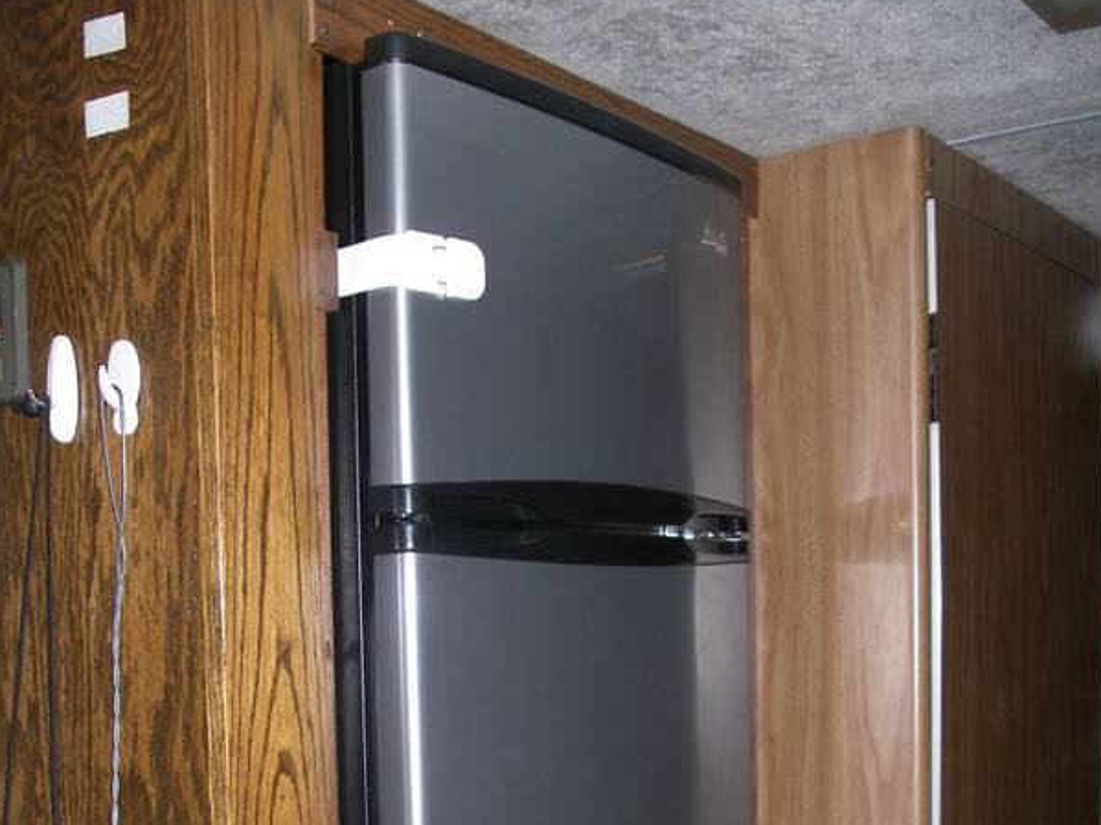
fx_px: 1590
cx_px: 549
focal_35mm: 50
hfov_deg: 38.2
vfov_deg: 28.1
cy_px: 722
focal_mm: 7.8
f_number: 2.8
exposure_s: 1/40
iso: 200
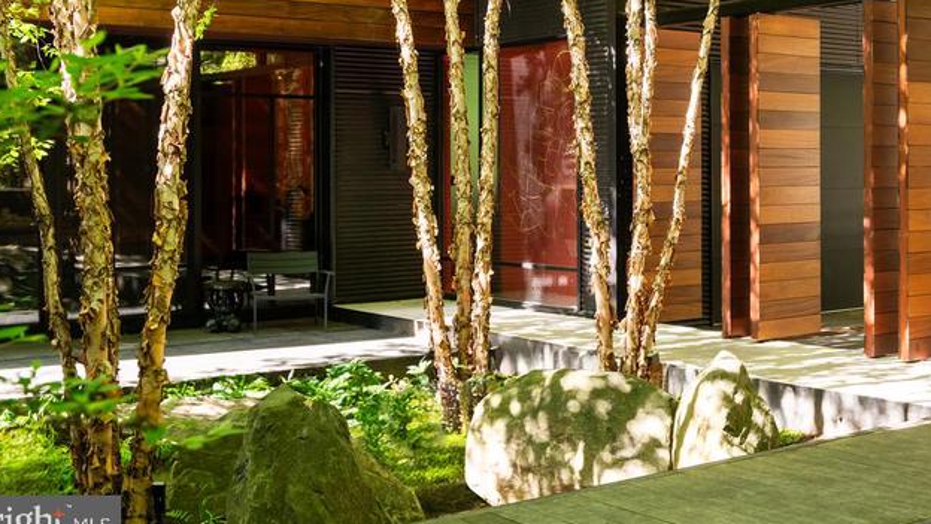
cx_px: 721
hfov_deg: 36.8
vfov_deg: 21.3
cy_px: 41
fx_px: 1358
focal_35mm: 55
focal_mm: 32
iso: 250
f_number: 5
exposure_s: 1/125
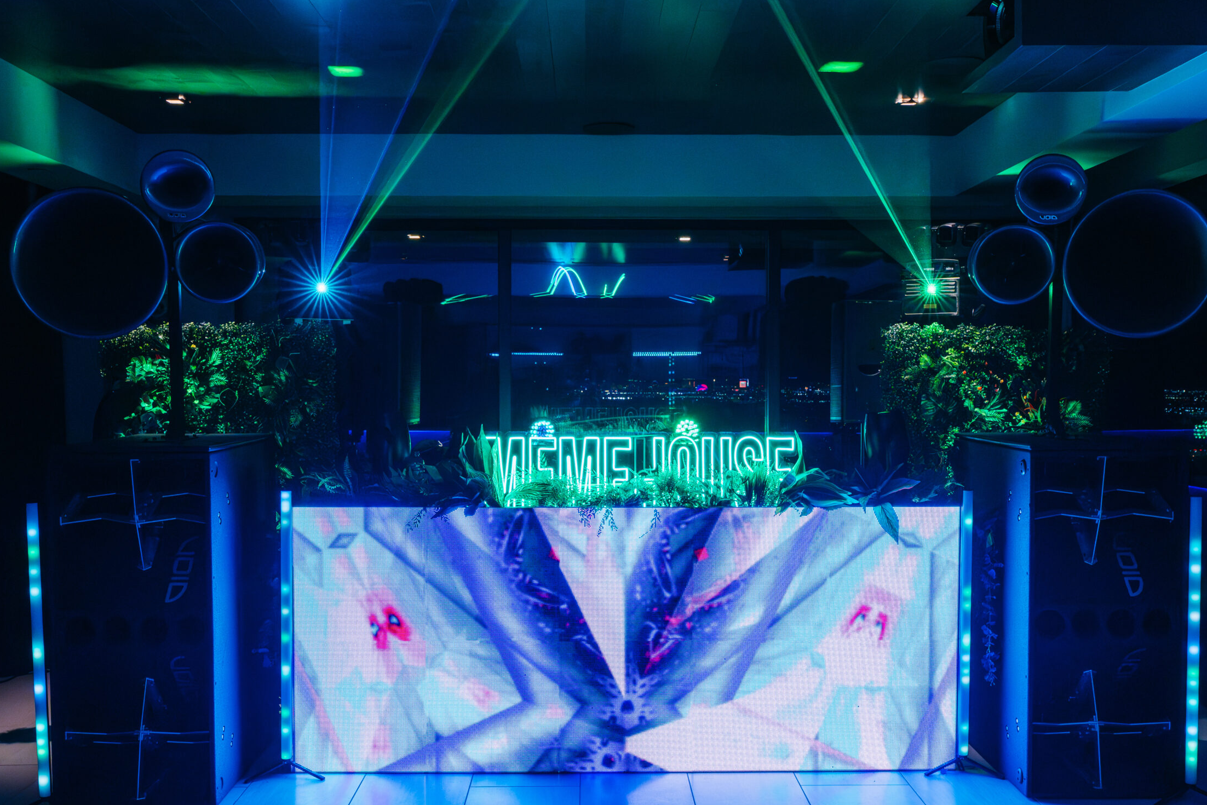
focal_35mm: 36
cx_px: 602
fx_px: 1207
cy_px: 431
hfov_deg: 53.1
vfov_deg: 36.9
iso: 2500
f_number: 10
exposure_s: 1/160
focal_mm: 31
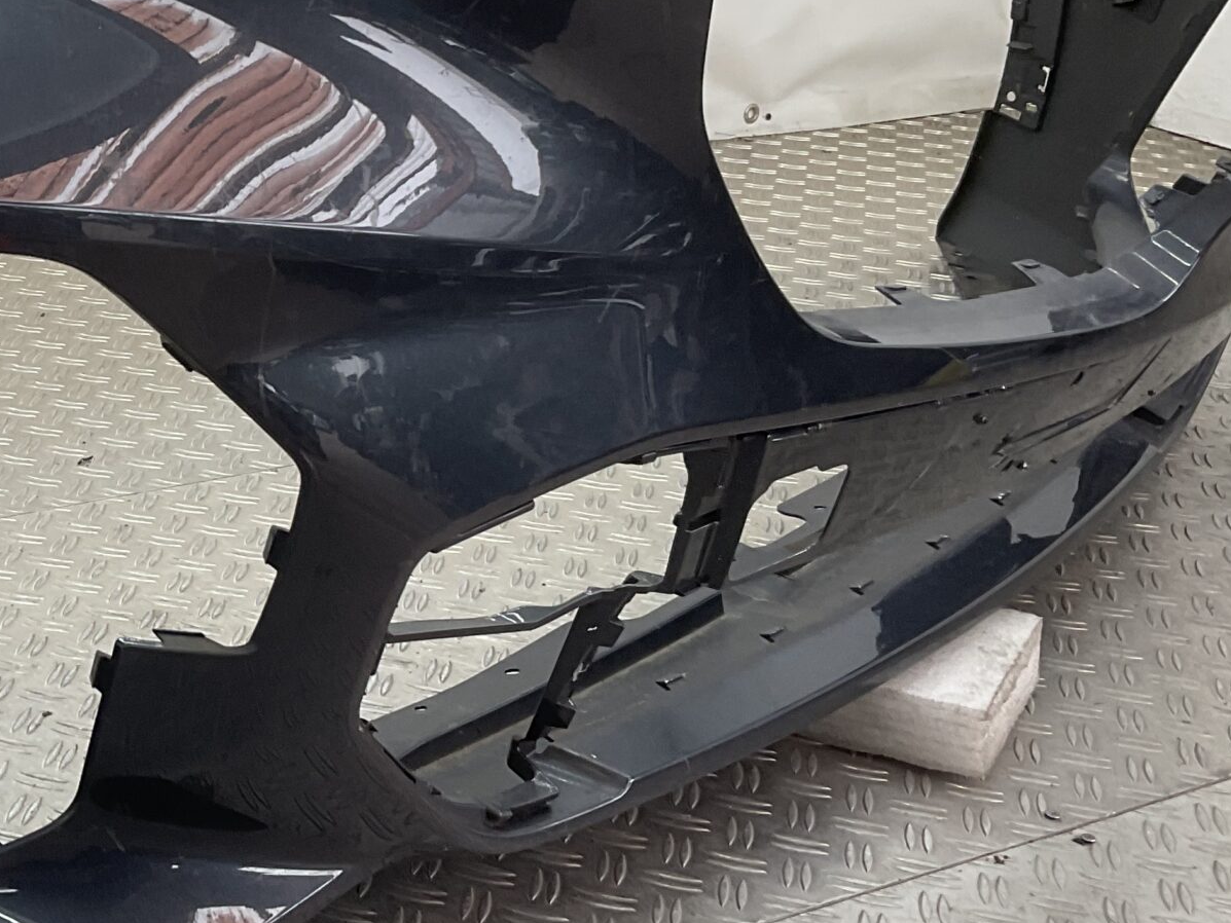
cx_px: -7
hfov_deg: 29.1
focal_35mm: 62
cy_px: 325
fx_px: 2205
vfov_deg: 23.6
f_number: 1.8
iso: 32
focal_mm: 3
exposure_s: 1/120
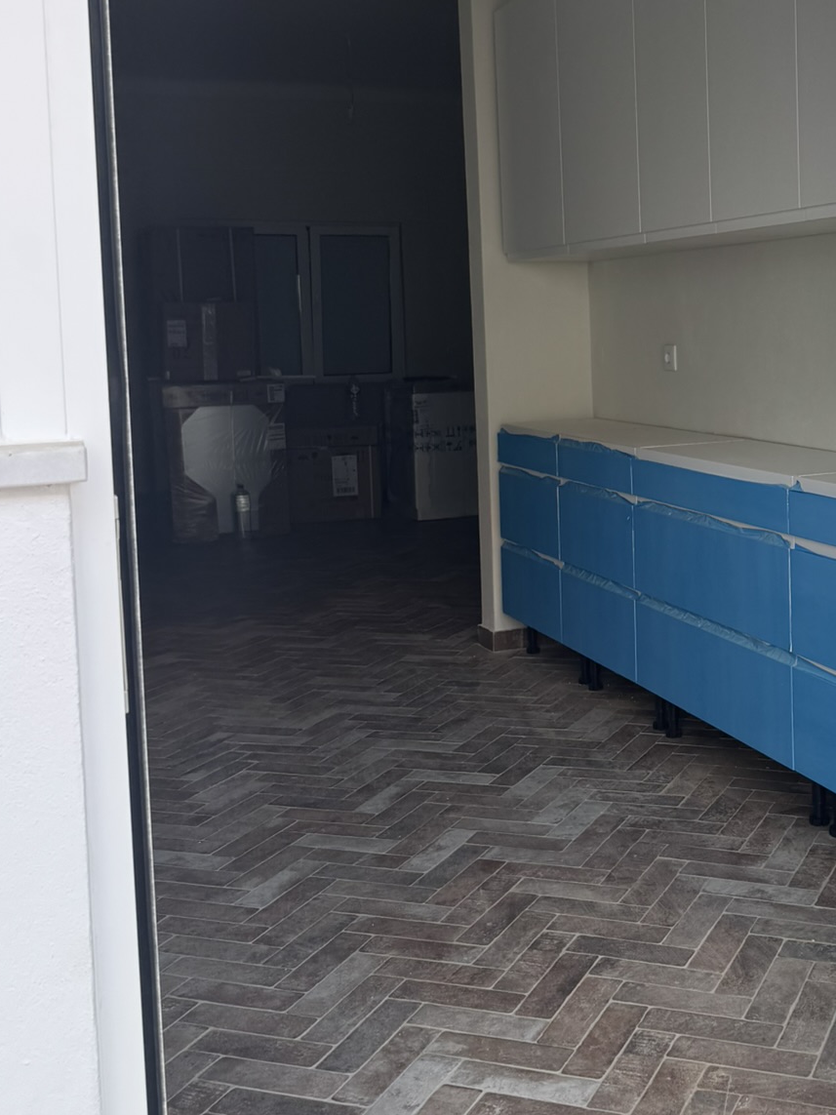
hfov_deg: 32.4
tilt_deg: -2.3
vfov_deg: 43.3
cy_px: 382
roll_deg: +1.6
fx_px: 1385
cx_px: 703
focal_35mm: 43
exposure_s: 1/144
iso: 64
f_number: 1.78
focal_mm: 6.76
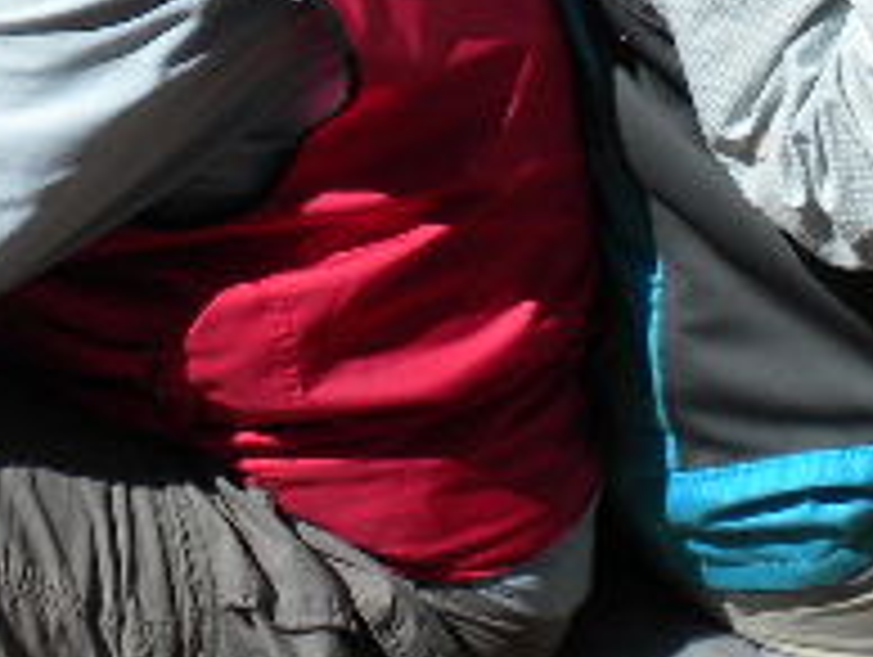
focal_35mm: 146
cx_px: 223
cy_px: -209
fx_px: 3687
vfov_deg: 10.0
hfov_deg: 13.5
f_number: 10
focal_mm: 6.6
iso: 64
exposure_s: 1/150
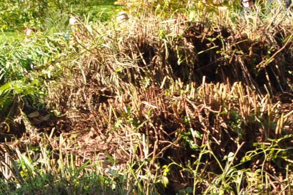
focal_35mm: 196
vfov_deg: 7.0
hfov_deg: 9.3
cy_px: -30
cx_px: -436
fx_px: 1590
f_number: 6.3
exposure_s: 1/200
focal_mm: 25
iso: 200
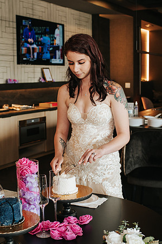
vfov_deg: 35.4
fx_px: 382
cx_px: 79
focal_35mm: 57
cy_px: 117
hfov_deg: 23.9
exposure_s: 1/160
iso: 1000
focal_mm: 35
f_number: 3.5
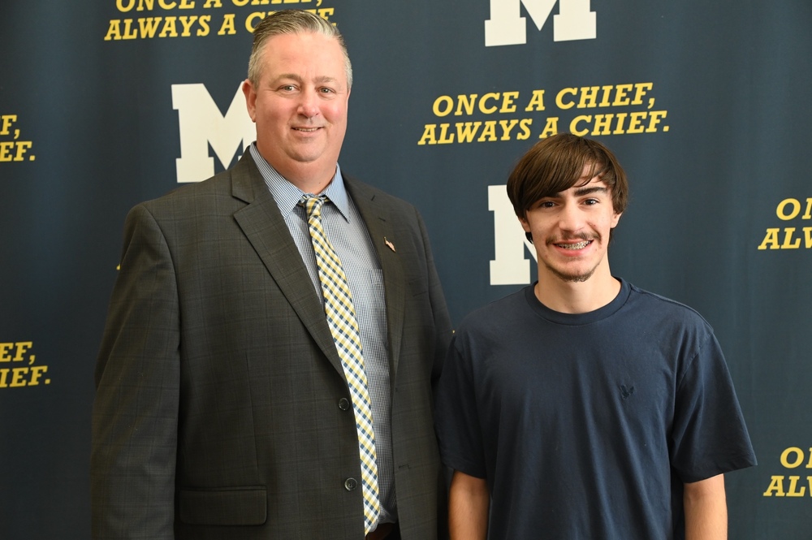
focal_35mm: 48
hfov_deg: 41.1
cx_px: 406
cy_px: 270
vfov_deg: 28.0
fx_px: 1082
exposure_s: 1/250
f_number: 4.5
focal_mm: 48
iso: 2500
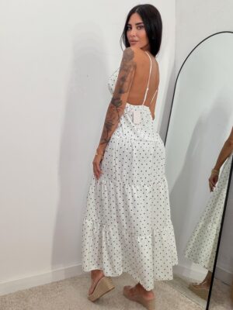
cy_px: 155
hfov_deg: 46.8
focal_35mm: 30
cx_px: 116
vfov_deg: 60.0
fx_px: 269
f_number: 1.9
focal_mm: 2.71
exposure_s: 1/121
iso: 64
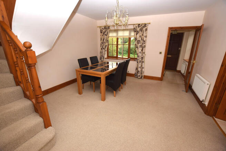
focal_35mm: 15
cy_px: 76
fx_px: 94
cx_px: 113
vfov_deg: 77.4
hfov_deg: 100.4
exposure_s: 1/60
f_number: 4
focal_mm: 10
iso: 100
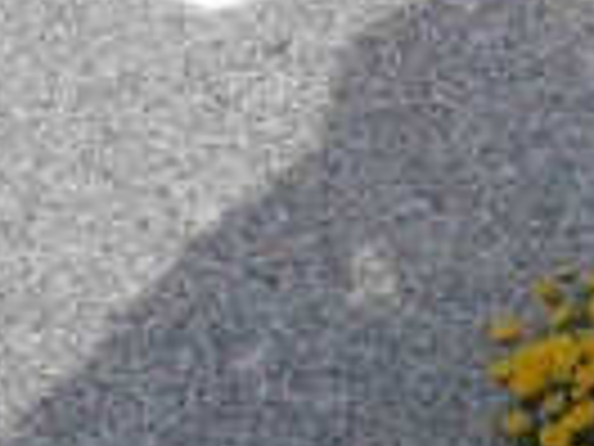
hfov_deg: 16.9
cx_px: 220
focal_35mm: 116
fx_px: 1991
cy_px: -104
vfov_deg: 12.4
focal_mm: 4.2
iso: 80
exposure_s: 1/1600
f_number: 3
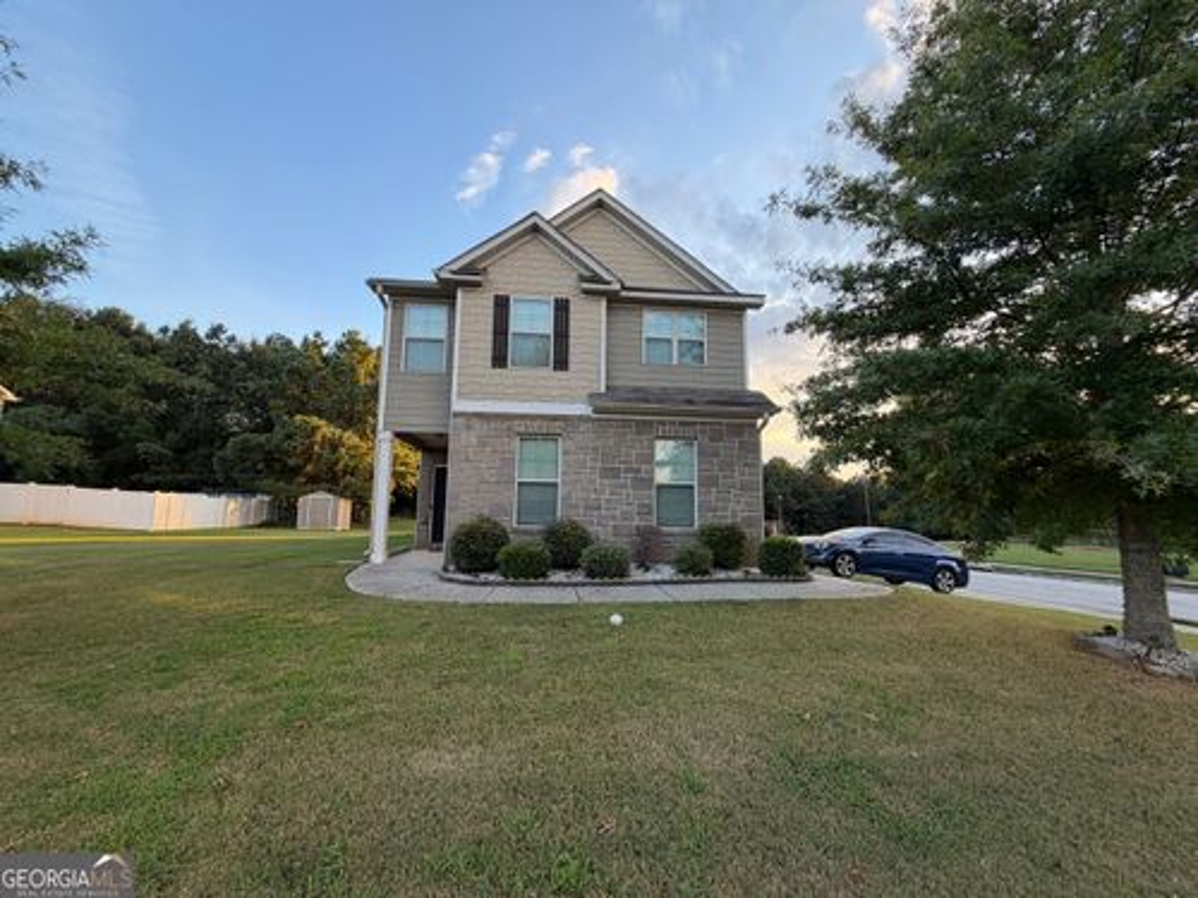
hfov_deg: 102.1
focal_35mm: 14
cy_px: 449
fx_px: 485
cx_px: 599
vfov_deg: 85.7
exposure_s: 1/137
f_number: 2.2
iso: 40
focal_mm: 2.22
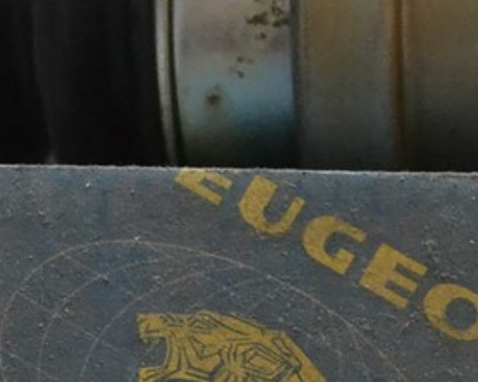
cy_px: 179
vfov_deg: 9.4
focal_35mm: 164
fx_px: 2318
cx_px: 356
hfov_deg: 11.7
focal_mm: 24
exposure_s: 1/40
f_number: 4
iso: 3200
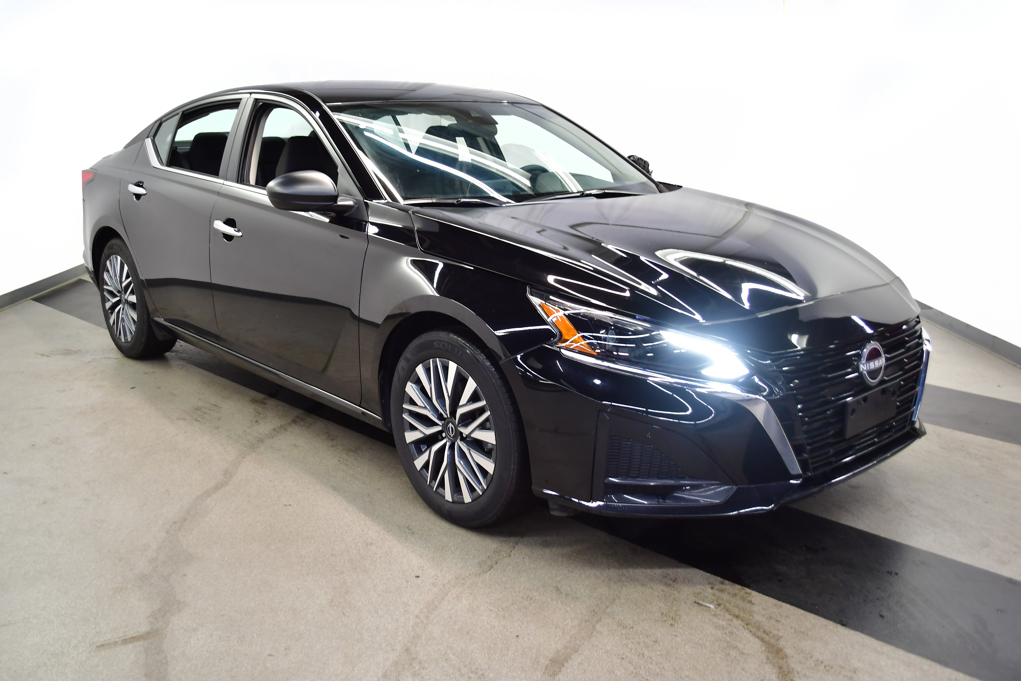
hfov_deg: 55.8
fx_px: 964
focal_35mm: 34
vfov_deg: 38.9
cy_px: 346
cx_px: 517
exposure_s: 1/40
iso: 450
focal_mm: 22
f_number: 4
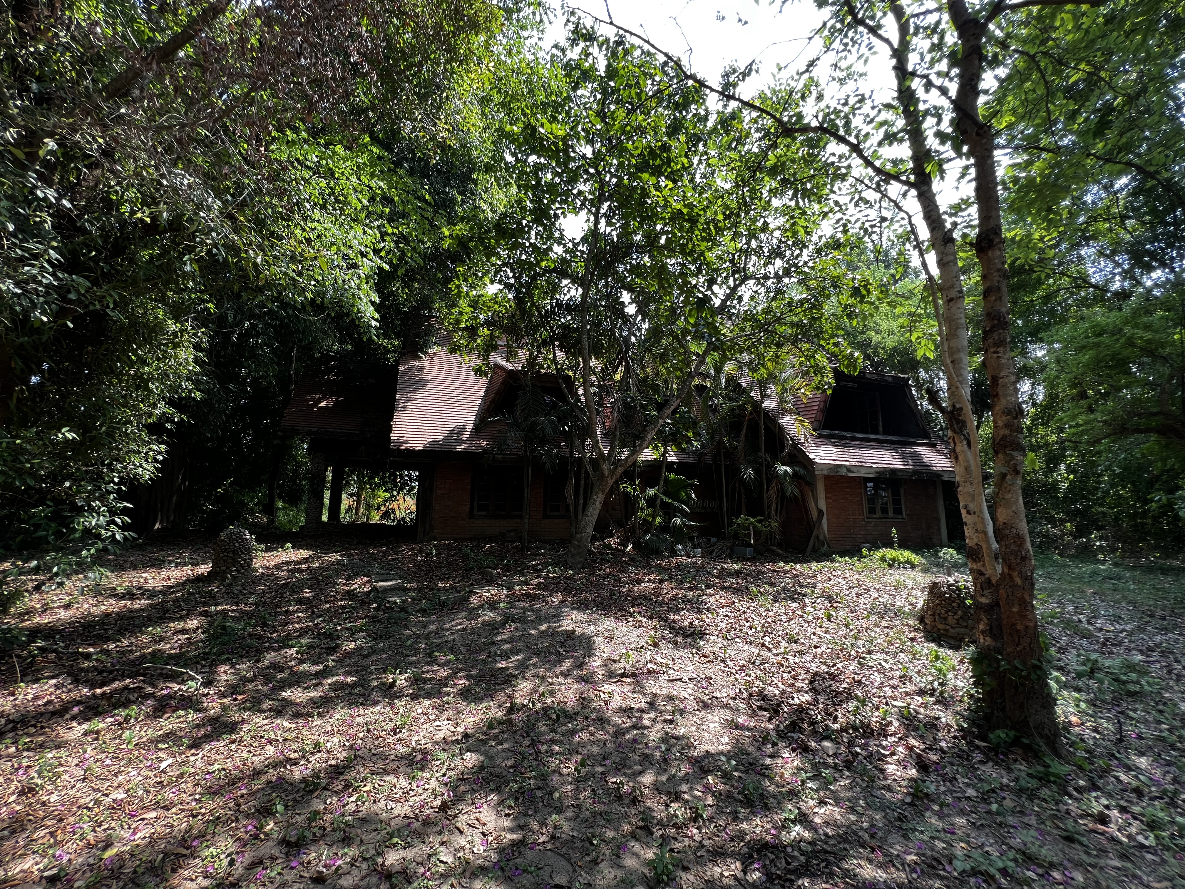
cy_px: 444
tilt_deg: +10.5
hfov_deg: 106.2
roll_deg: -1.1
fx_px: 445
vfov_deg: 89.9
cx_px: 592
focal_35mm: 13
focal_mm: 1.57
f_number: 1.8
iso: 32
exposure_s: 1/108
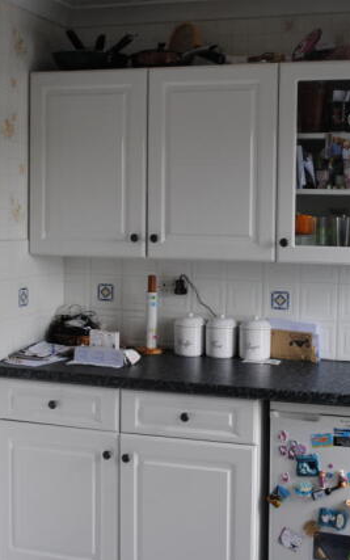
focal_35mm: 56
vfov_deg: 36.3
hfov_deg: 23.1
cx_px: 193
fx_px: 854
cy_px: 276
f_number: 4
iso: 280
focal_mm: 24
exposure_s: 1/30
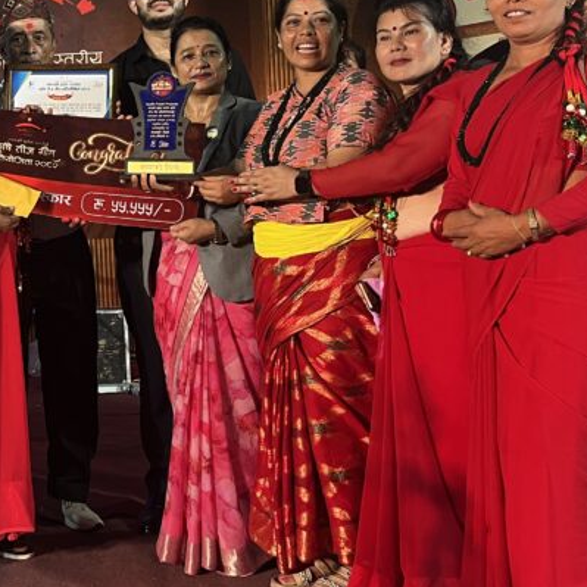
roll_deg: +2.2
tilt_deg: +0.6
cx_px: -97
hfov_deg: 26.2
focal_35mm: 59
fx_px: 1132
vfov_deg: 28.9
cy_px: 191
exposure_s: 1/70
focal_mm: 5.1
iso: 125
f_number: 1.6
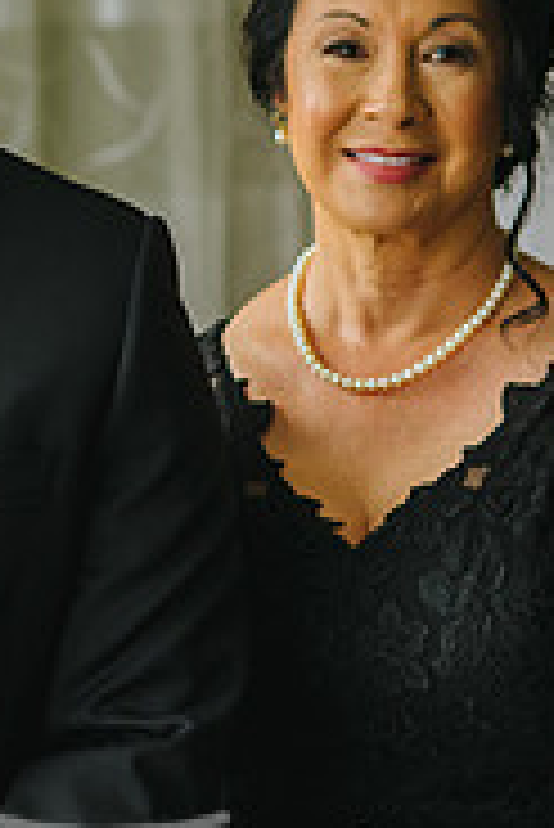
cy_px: 416
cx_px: -311
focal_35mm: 268
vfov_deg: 7.7
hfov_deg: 5.1
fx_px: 6174
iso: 320
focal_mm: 85
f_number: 3.2
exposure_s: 1/160
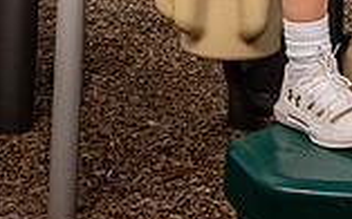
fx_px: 1093
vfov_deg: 10.4
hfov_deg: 17.9
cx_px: 332
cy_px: -250
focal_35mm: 114
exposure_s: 1/250
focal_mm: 39
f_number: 9
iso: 250
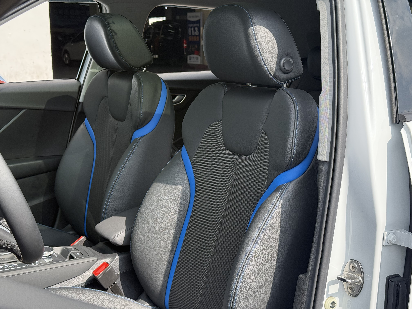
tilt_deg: -11.4
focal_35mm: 48
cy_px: 154
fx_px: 571
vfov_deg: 30.3
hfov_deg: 39.7
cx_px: 206
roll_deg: -0.3
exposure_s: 1/1013
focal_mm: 6.76
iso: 80
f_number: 1.78
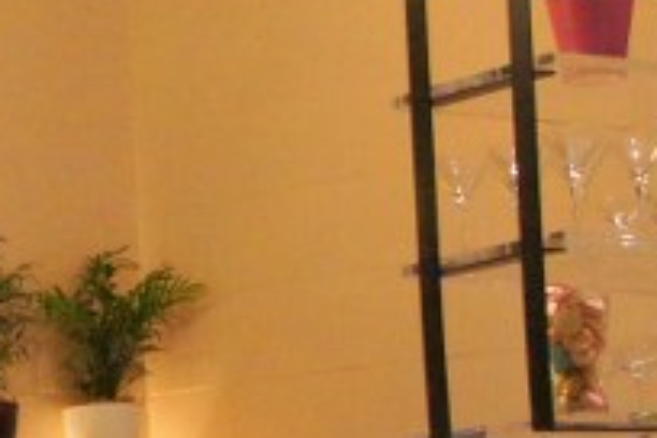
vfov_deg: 7.2
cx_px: -390
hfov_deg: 10.3
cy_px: 357
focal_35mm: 191
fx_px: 3485
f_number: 6.3
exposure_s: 1/60
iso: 3200
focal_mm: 26
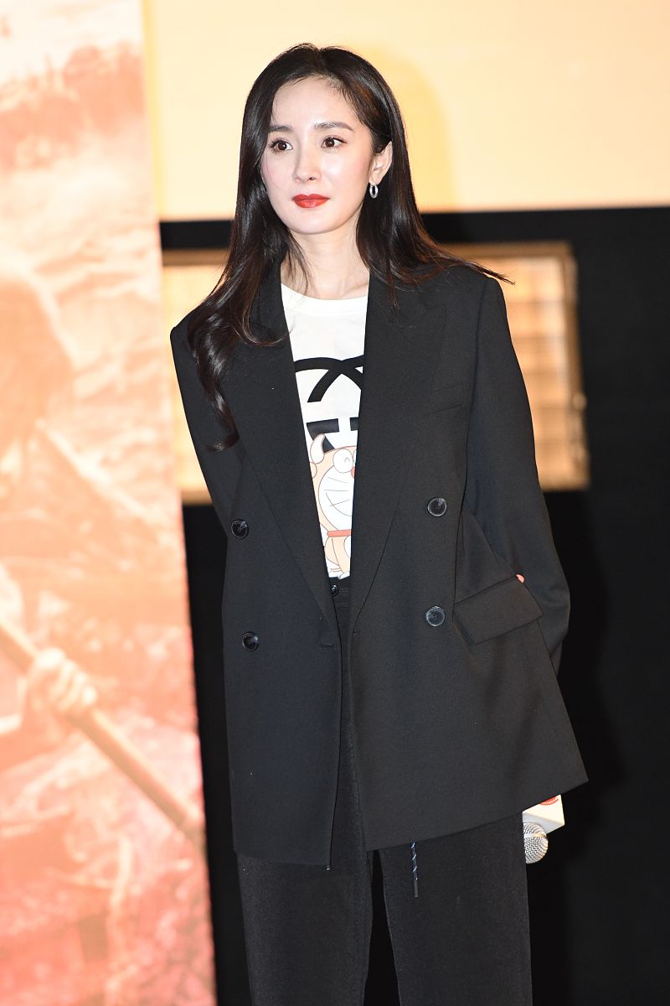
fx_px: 8374
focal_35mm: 300
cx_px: 335
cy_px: 503
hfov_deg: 4.6
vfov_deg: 6.9
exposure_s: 1/250
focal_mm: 200
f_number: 2.8
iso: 2500
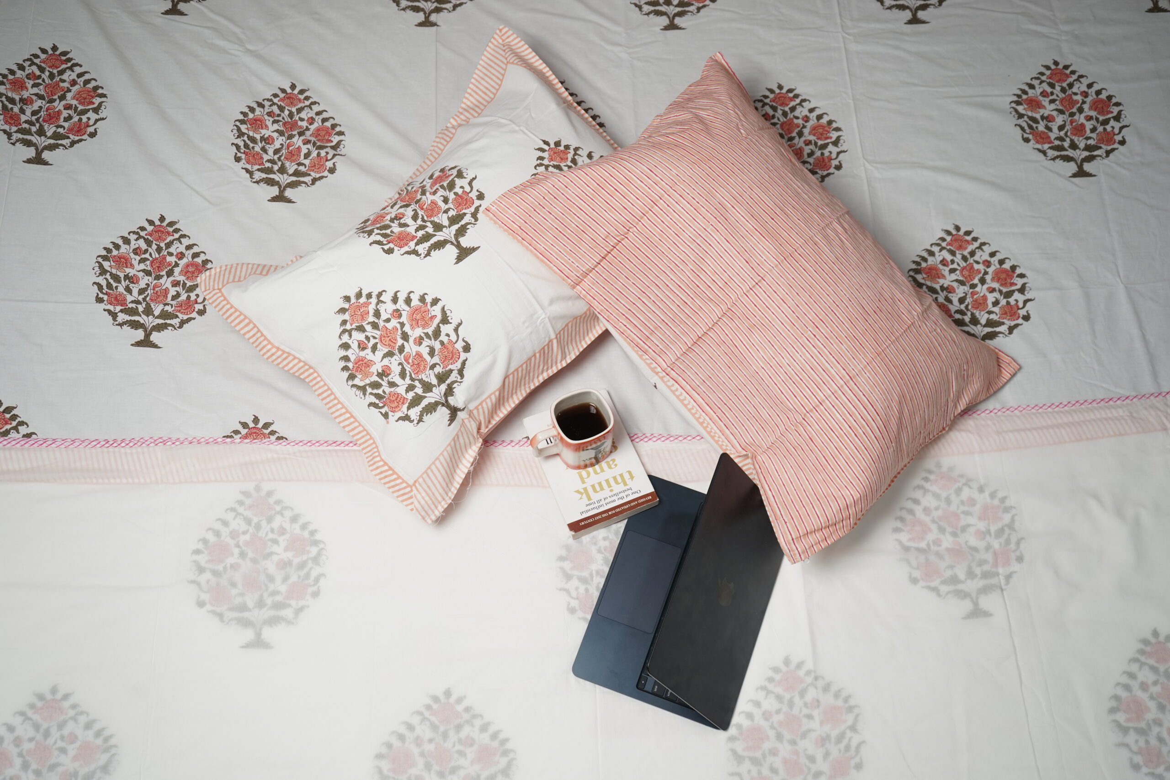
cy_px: 390
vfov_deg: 35.1
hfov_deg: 50.7
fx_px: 1235
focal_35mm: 38
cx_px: 585
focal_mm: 38
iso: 250
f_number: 5.6
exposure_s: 1/50
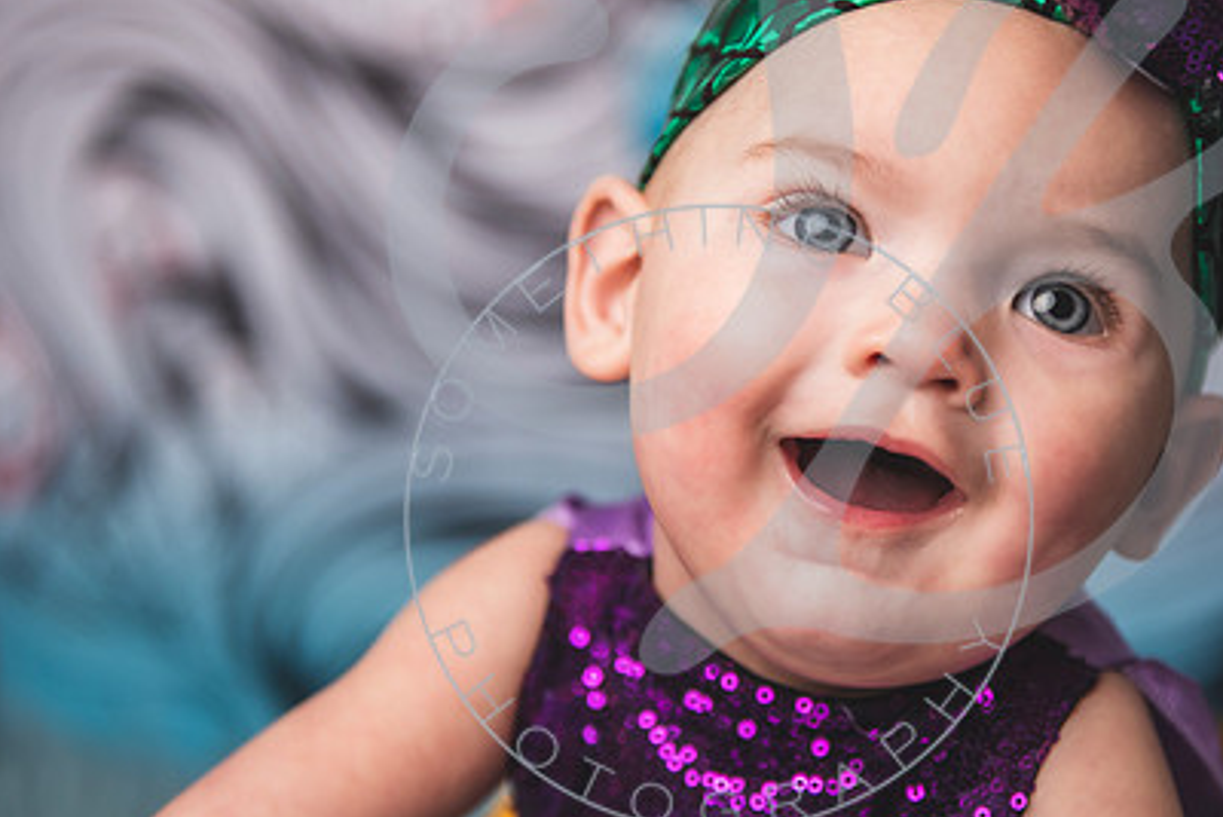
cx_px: 770
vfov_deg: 16.3
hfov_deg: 24.1
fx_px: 2855
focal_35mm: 84
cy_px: 330
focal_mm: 52
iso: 100
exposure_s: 1/160
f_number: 2.8
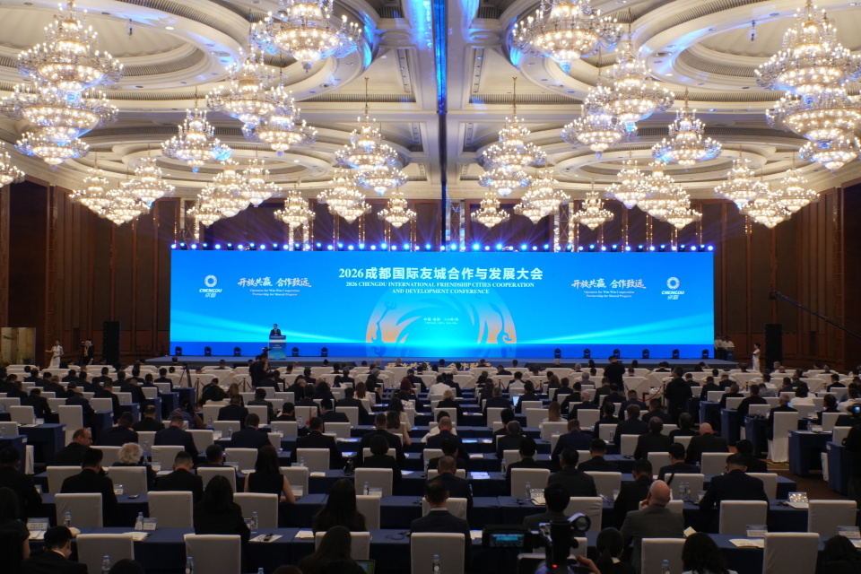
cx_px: 430
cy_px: 287
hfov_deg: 46.4
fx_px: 1004
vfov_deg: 31.9
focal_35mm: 42
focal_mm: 42
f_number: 18
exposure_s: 1/30
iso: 2500
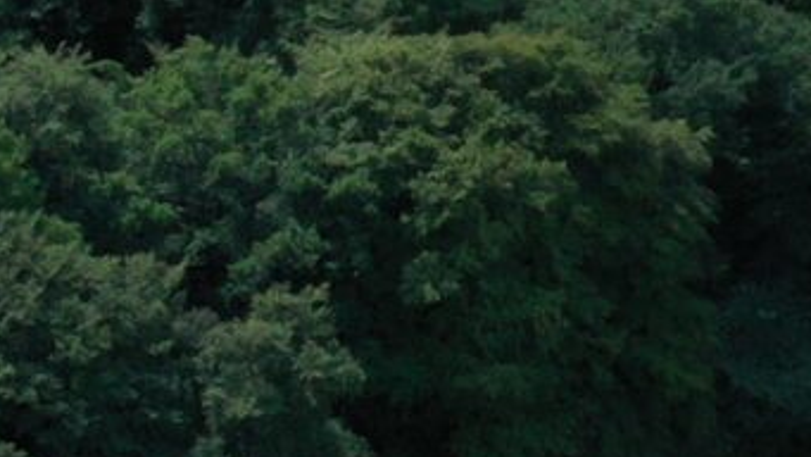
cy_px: -525
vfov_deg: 5.4
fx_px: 4732
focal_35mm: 220
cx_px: 1287
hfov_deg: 9.5
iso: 100
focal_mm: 10.26
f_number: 11
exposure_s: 1/200
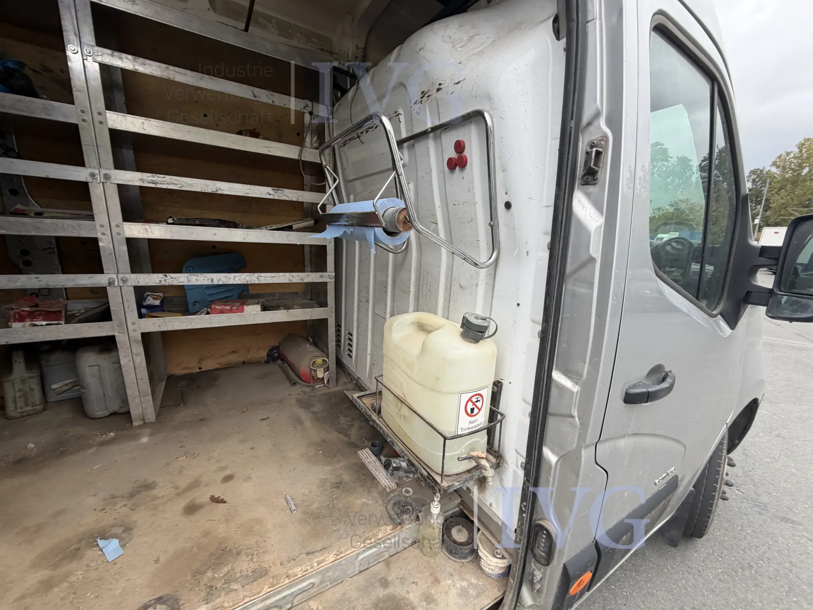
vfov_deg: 85.7
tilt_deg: -17.3
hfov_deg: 102.1
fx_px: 329
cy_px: 305
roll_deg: +2.0
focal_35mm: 14
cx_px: 406
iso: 80
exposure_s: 1/121
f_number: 2.2
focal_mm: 2.22
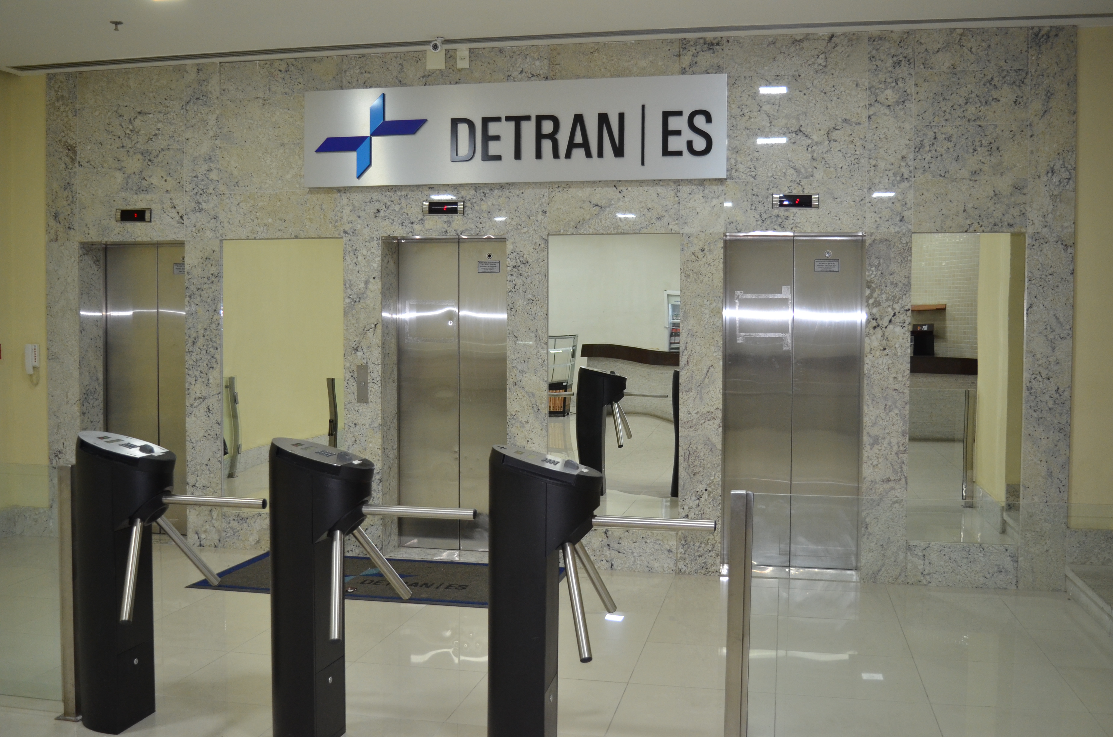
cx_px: 556
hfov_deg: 53.2
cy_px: 368
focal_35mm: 36
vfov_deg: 36.7
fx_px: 1111
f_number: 4
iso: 800
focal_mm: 24
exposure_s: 1/60
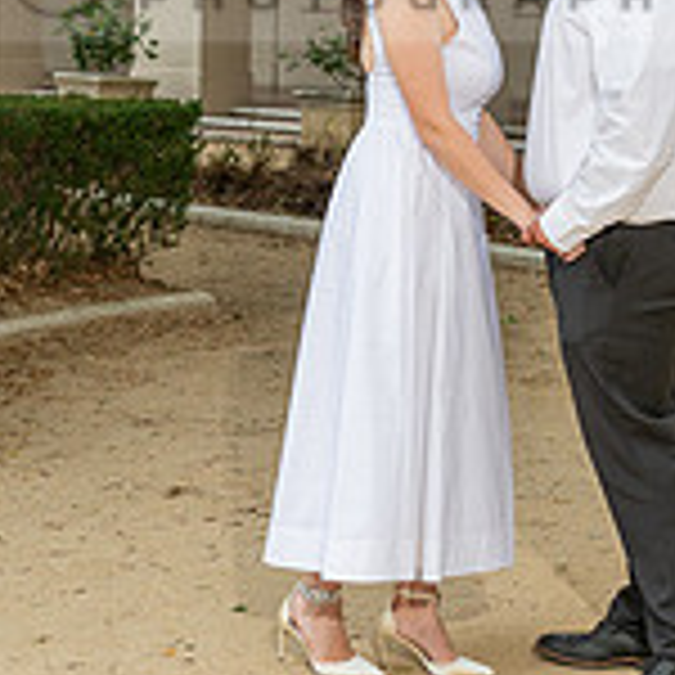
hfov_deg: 17.5
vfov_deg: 17.7
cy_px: 112
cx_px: 662
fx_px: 2140
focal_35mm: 97
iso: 200
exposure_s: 1/200
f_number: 3.5
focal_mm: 24
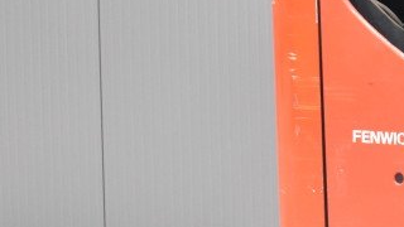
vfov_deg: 7.6
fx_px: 1703
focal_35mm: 159
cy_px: 34
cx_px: 605
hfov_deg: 12.8
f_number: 5.6
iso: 1600
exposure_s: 1/20
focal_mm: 27
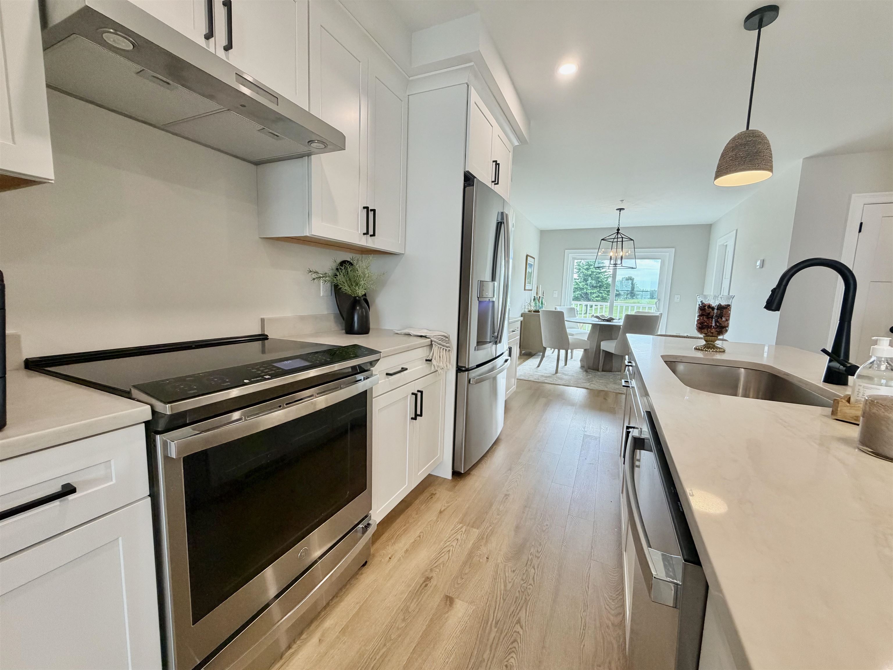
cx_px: 446
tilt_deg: -7.1
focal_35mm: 14
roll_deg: -1.7
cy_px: 335
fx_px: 361
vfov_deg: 85.7
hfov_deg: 102.1
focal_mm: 2.22
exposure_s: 1/120
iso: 200
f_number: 2.2
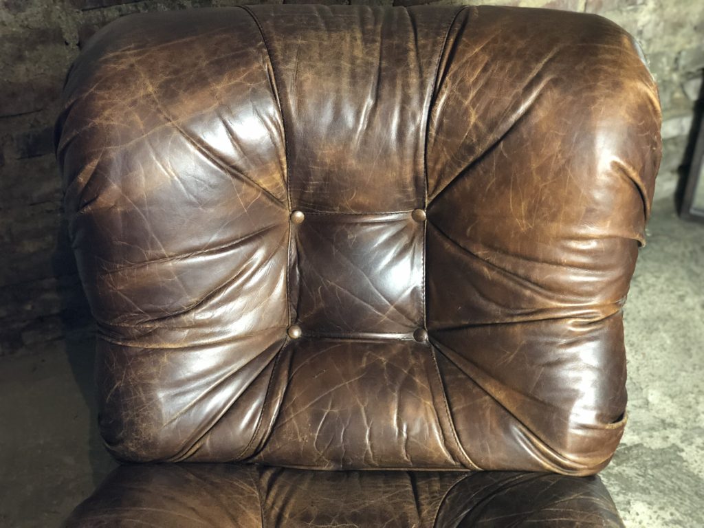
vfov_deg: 28.0
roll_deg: +1.6
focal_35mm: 52
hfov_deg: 36.8
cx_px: 352
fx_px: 1058
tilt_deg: -36.2
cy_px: 264
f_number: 2.4
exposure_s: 1/11
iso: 160
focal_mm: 6
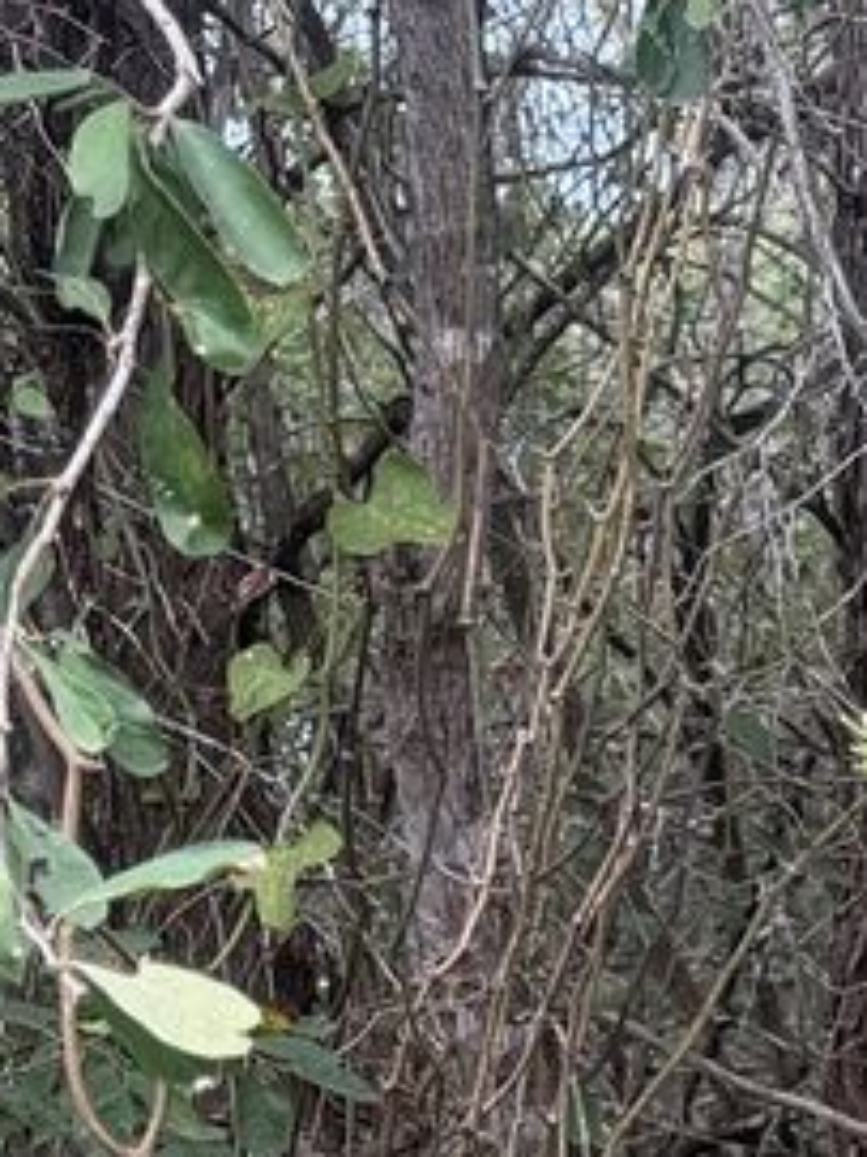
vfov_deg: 15.7
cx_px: 2161
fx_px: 4044
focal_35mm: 121
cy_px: 1368
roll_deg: +2.4
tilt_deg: -3.0
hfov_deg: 10.4
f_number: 1.78
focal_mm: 6.76
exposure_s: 1/203
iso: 64
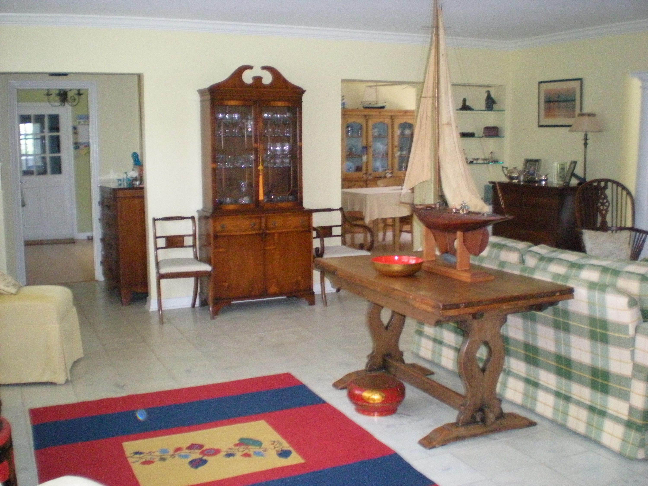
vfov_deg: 37.7
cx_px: 324
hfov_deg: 49.0
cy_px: 243
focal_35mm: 38
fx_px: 711
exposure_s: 1/60
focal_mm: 6.3
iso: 590
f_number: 3.1
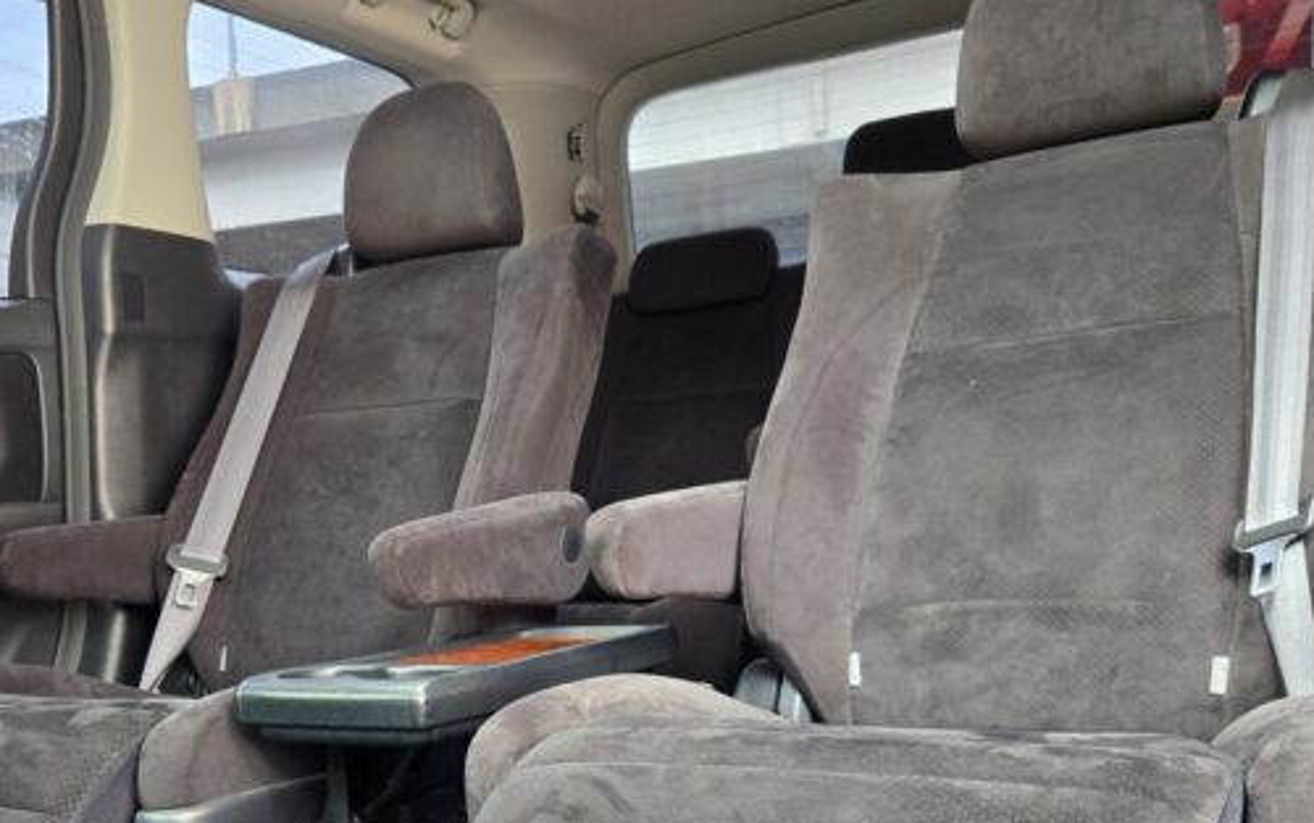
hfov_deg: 50.0
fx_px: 1397
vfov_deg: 31.9
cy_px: 660
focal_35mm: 39
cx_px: 526
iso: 200
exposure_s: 1/180
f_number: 1.8
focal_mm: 5.4
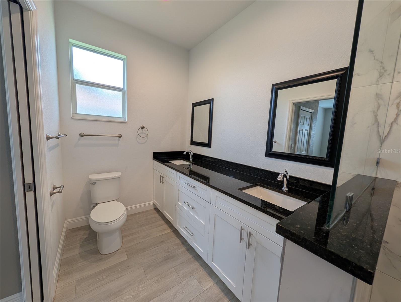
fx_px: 139
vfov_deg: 94.6
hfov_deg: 110.5
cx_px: 200
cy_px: 151
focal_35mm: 12
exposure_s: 1/164
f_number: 1.7
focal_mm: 2.02
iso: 40
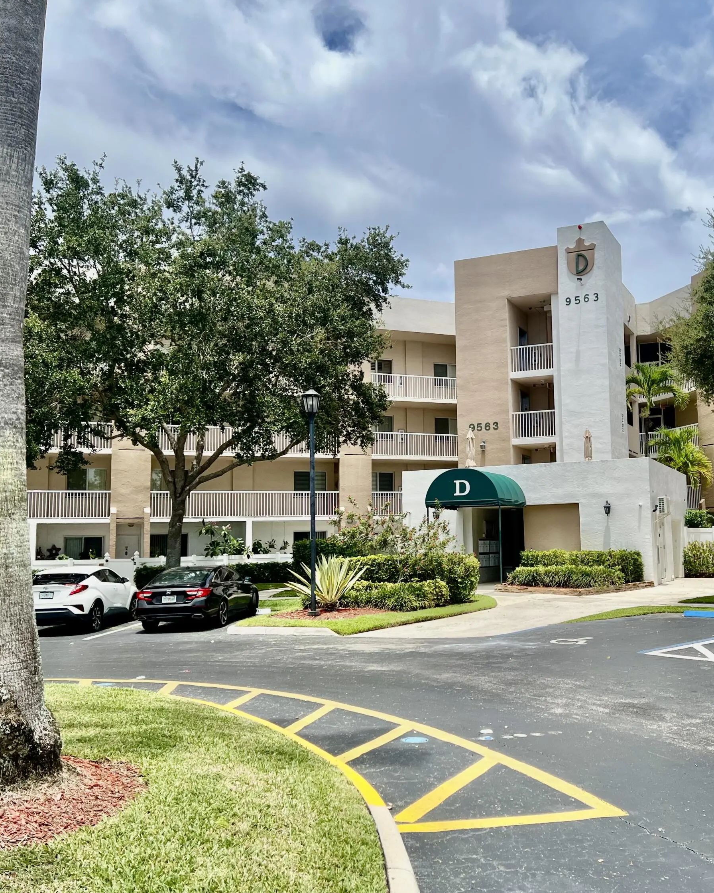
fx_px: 898
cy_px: 446
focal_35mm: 34
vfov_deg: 52.8
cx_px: 463
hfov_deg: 42.9
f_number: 1.5
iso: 50
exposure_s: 1/5076
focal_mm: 5.7
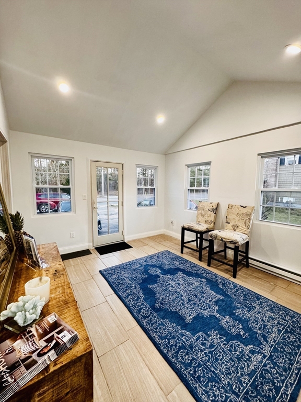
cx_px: 150
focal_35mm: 14
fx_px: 162
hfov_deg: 85.7
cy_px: 201
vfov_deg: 102.1
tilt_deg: -5.8
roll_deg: +0.2
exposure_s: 1/120
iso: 320
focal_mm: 2.22
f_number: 2.2
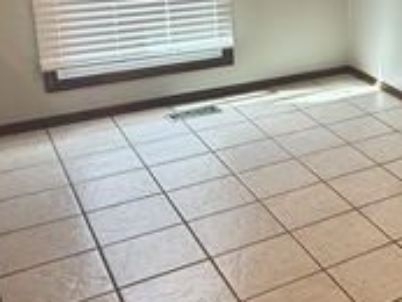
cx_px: 491
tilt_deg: -13.7
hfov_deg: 30.0
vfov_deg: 26.3
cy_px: 42
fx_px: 628
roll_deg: -2.9
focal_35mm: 54
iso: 160
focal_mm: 2.22
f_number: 2.2
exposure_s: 1/120
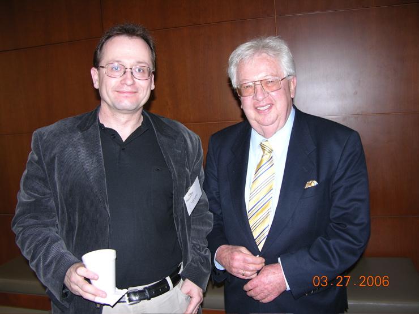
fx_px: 424
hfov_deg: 52.6
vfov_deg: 40.7
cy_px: 157
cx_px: 210
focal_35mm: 35
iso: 50
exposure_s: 1/60.1
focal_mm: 8.9
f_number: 2.8
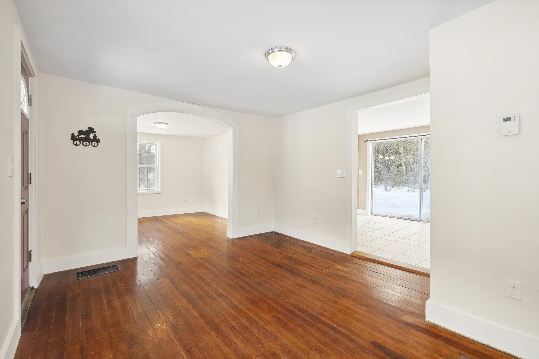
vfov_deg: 73.7
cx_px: 270
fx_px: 240
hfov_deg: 96.7
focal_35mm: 16
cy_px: 180
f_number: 8
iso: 100
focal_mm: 16
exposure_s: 1
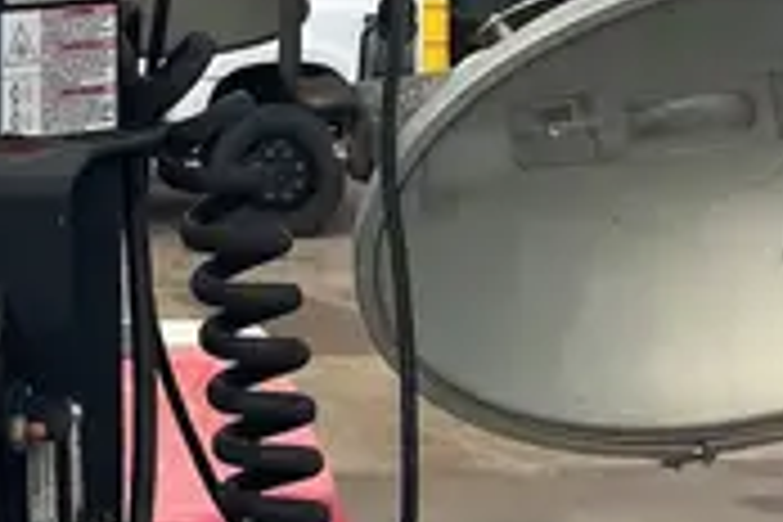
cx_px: 58
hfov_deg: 17.6
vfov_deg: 11.5
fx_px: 2479
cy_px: -245
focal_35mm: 114
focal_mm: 5.1
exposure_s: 1/3135
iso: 50
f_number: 1.6
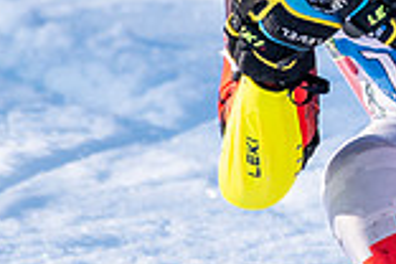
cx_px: 893
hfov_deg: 0.7
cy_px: -80
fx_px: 30325
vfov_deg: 0.5
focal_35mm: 2757
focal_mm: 560
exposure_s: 1/2000
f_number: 8
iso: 1250
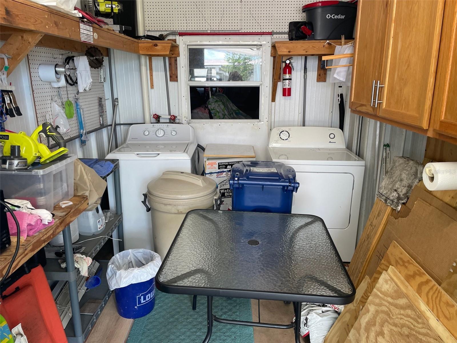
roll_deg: +0.4
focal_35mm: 26
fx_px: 343
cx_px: 228
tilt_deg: -15.3
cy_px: 172
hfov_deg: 67.3
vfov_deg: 53.1
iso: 80
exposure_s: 1/120
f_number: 1.6
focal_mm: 4.2
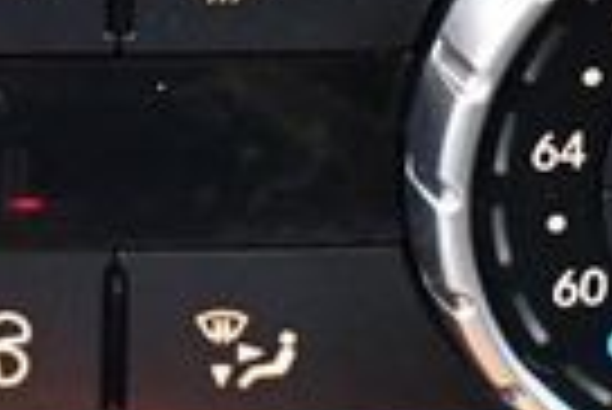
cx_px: -148
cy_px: 135
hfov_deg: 8.5
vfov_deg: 5.7
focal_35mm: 240
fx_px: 4084
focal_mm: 34
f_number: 4.5
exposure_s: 1/40
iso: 12800
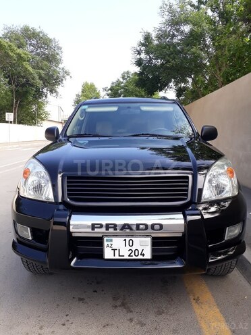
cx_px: 126
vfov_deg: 65.3
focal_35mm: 27
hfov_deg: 51.4
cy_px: 168
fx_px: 261
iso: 40
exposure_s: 1/408
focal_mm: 3.6
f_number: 1.9
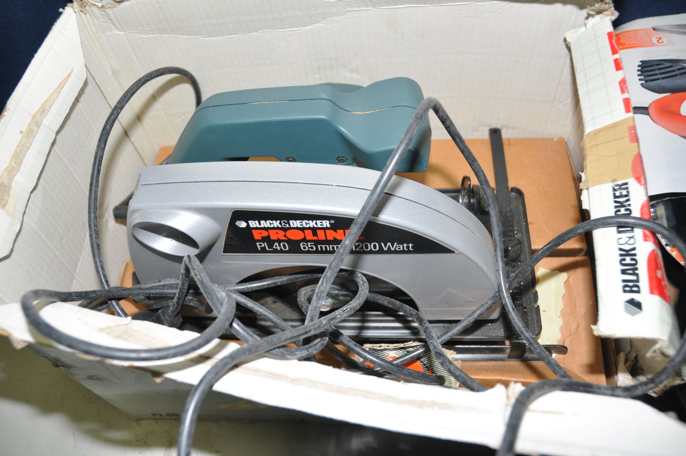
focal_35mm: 30
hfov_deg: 62.0
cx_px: 343
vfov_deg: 43.5
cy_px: 228
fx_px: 571
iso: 200
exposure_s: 1/60
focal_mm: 20
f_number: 4
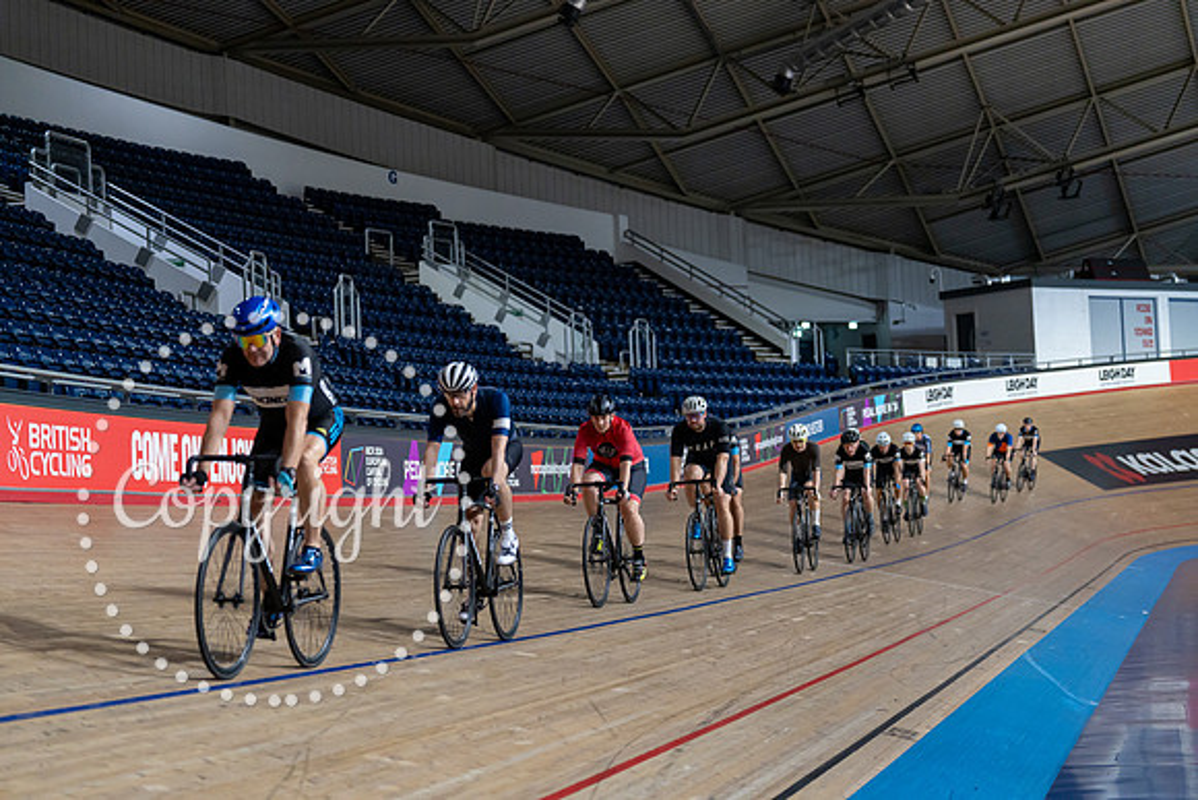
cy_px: 400
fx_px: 2330
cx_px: 599
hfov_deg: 28.8
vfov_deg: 19.5
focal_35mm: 70
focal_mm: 70
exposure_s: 1/800
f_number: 2.8
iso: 3200
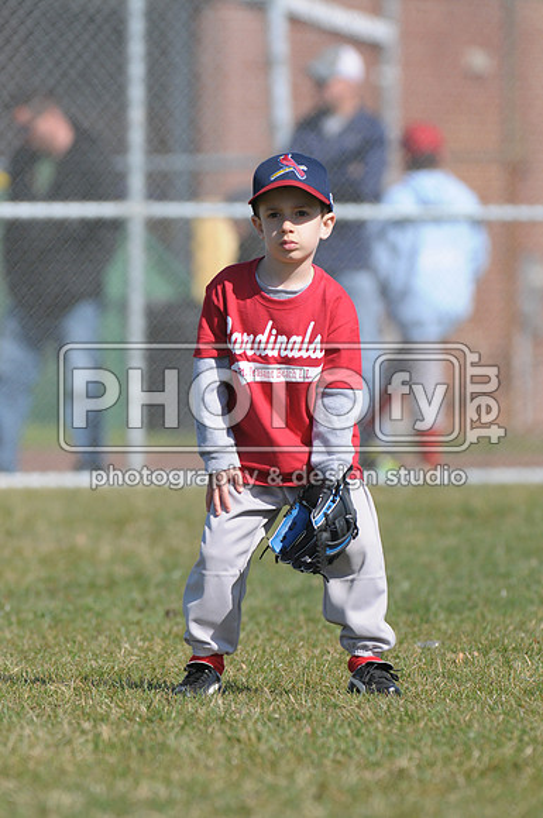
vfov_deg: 5.1
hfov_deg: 3.4
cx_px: 272
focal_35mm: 405
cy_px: 409
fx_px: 9190
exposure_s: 1/2000
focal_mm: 270
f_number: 4.5
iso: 400
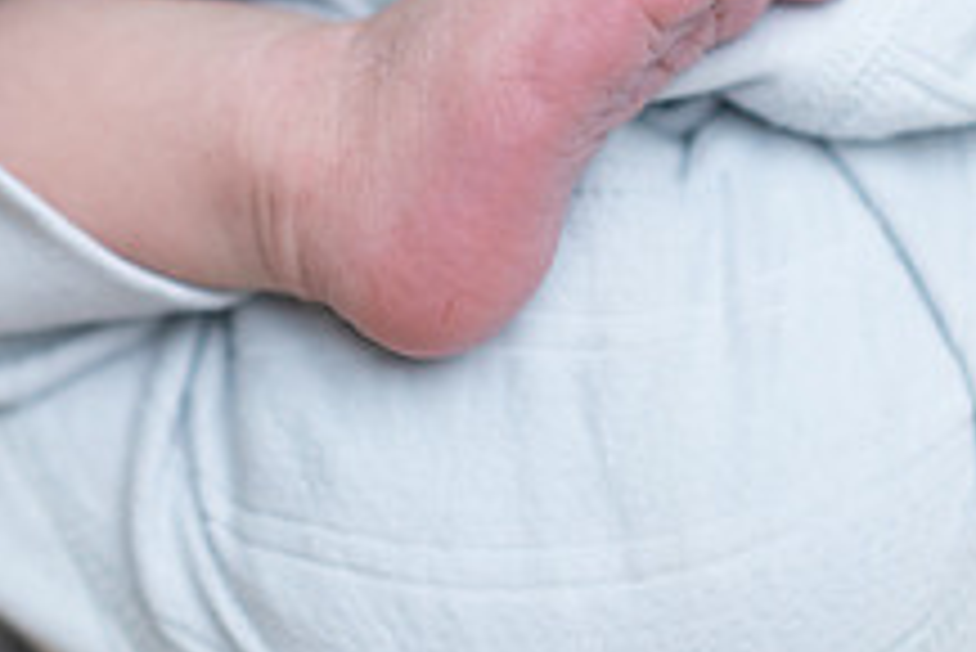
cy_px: 92
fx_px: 3988
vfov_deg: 9.3
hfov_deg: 14.0
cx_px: 544
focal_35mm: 147
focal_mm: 55
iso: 50
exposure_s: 1/200
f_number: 2
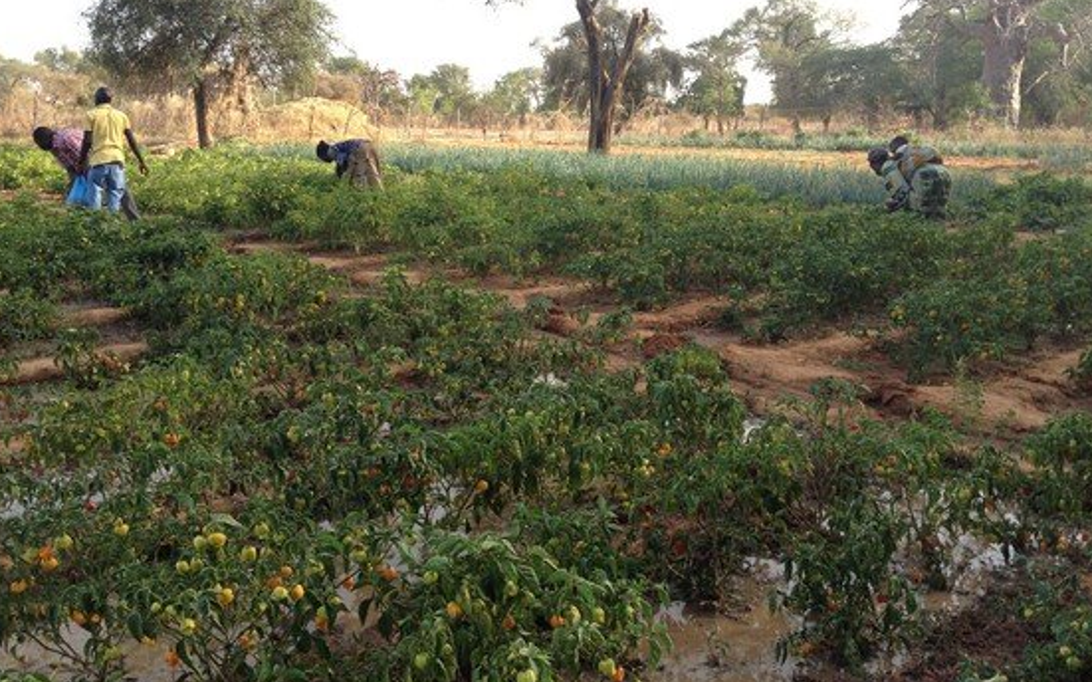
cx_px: 553
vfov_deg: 33.5
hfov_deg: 51.6
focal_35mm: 38
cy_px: 286
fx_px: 1131
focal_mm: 4.28
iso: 50
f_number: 2.4
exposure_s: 1/305
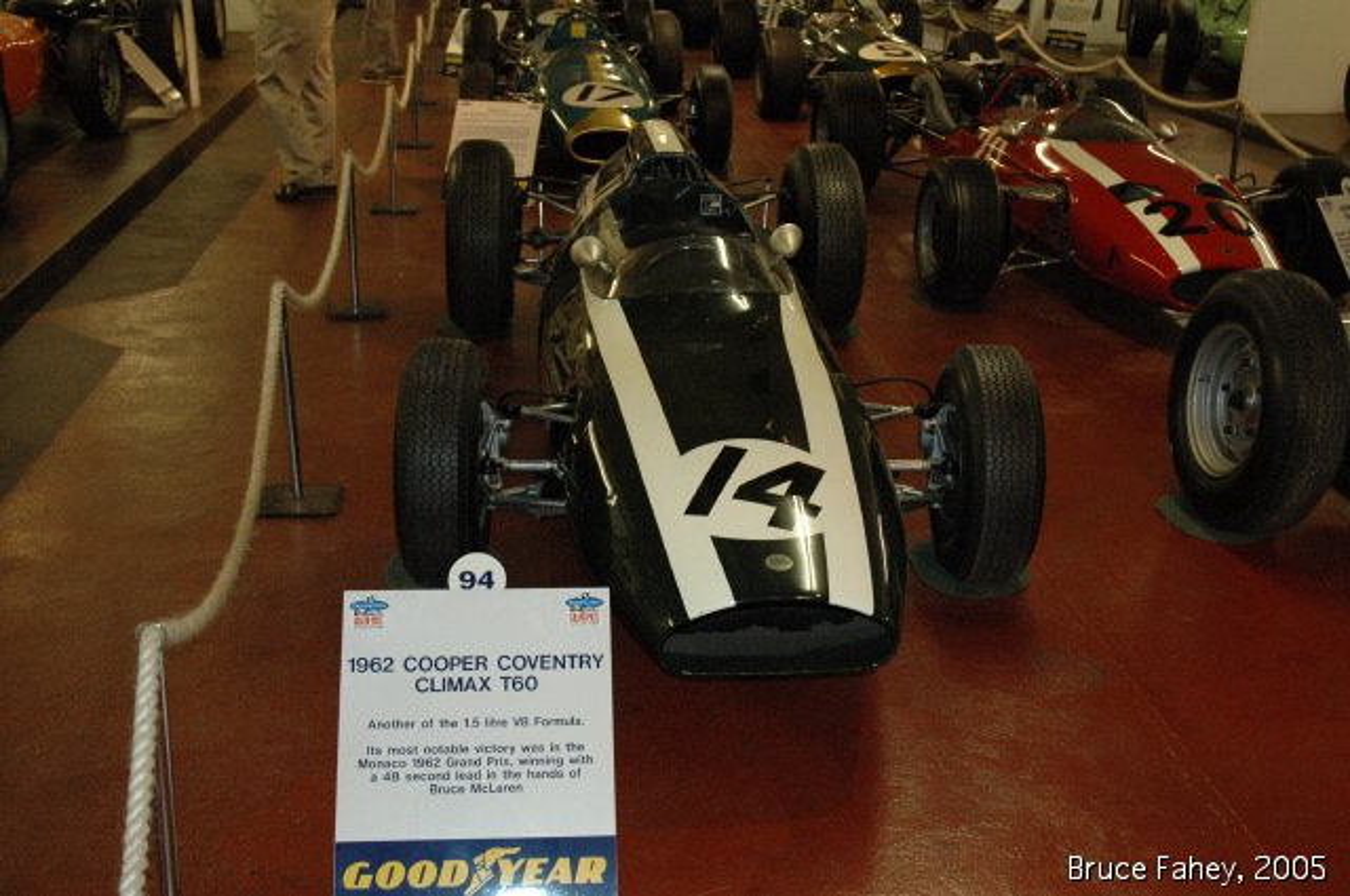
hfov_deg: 45.0
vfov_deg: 30.8
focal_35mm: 44
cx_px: 675
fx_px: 1629
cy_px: 448
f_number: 4
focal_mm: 29
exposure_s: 1/60
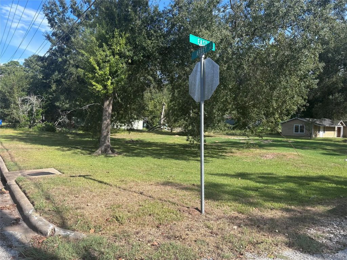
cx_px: 174
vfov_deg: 53.1
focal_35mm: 26
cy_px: 130
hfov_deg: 67.3
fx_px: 261
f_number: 1.6
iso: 50
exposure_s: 1/1567
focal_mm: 5.96
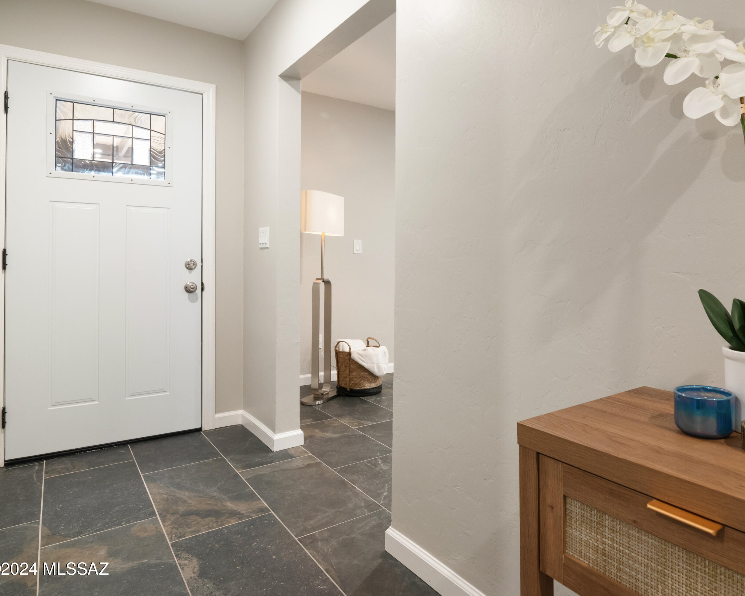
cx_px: 443
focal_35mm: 23
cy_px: 292
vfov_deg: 60.9
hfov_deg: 71.9
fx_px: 507
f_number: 11
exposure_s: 1/15
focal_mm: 20
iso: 1250
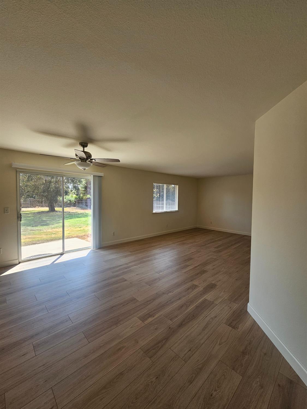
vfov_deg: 106.2
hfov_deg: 89.9
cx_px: 154
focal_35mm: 13
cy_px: 204
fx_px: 154
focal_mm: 2.2
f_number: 2.2
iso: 50
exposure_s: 1/130
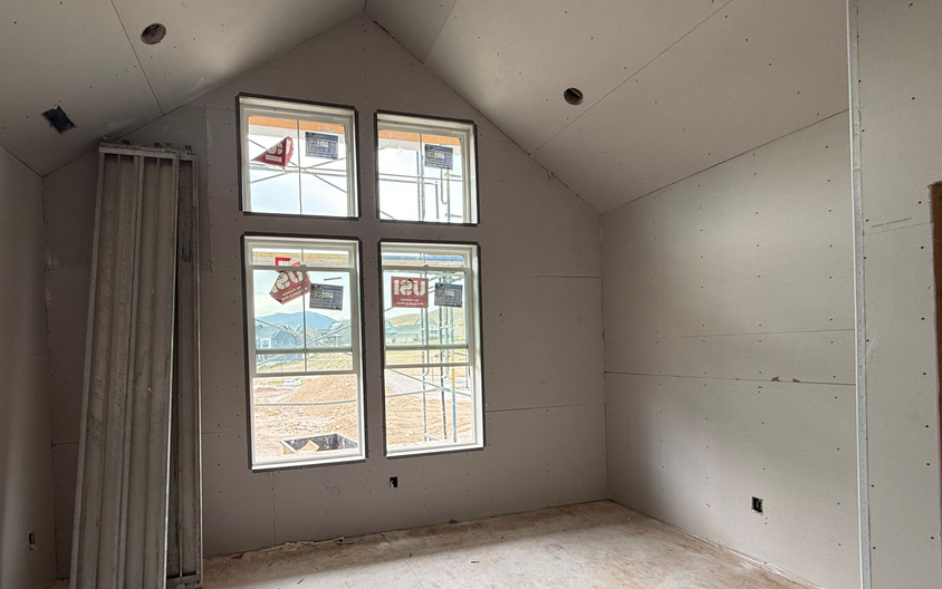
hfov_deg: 90.5
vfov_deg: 64.4
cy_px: 354
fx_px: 462
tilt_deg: +0.2
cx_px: 404
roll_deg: +1.6
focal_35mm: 18
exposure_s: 1/141
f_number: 2.2
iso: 64
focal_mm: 2.22
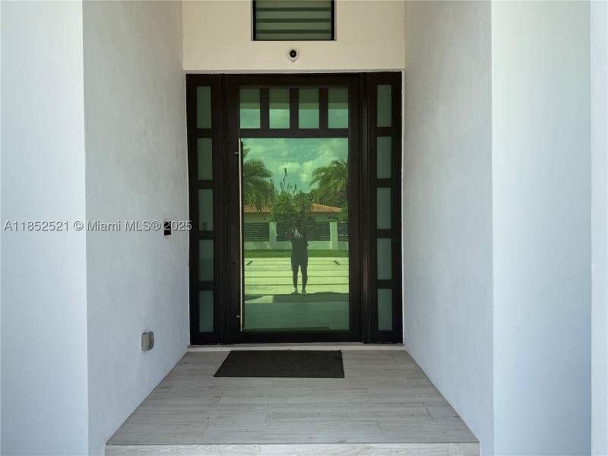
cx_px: 304
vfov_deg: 56.8
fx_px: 422
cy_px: 228
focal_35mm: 24
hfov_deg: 71.6
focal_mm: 6.76
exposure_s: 1/1901
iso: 80
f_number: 1.78
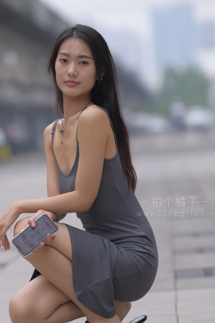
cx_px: 84
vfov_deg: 7.7
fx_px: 2391
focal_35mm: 267
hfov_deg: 5.1
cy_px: 195
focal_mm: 200
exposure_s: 1/800
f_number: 4
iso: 280
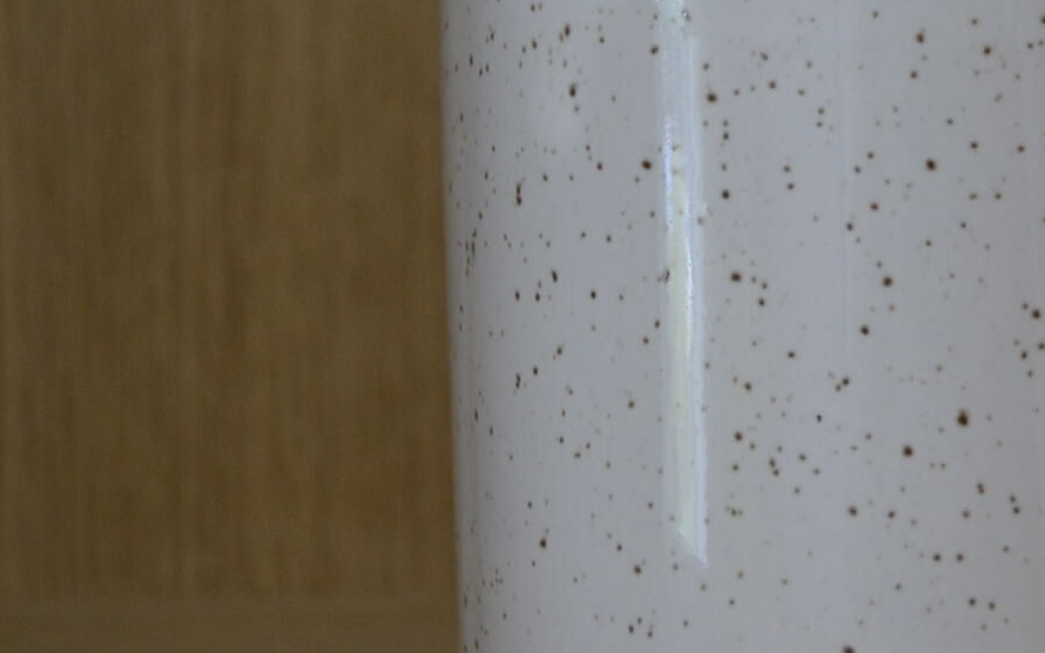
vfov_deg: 13.6
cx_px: 1012
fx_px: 2705
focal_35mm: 95
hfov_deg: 21.2
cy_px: 79
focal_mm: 24
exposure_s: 1/60
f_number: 4
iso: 640
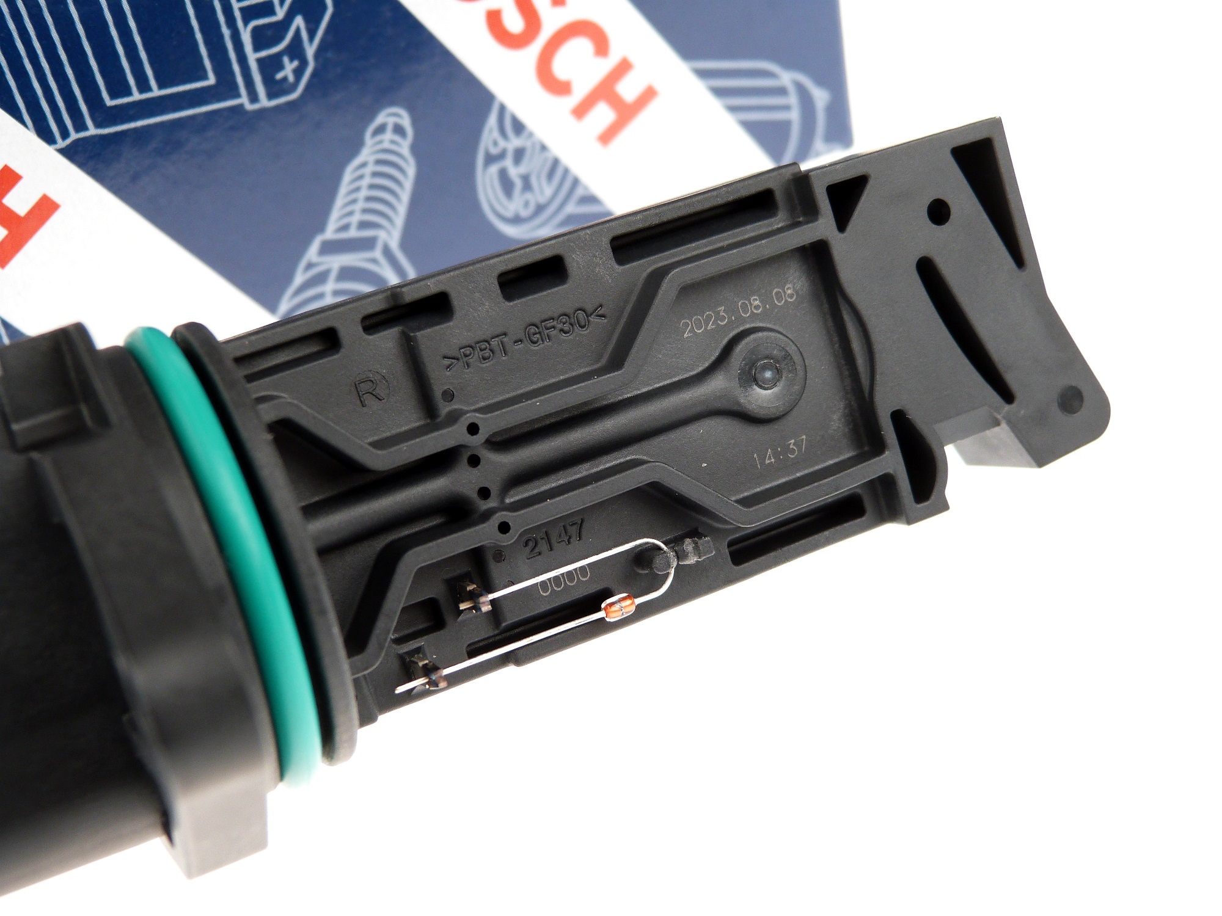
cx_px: 611
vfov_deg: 28.0
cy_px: 458
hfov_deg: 36.8
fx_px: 1836
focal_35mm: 52
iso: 125
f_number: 3.2
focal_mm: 9.2
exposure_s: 1/60
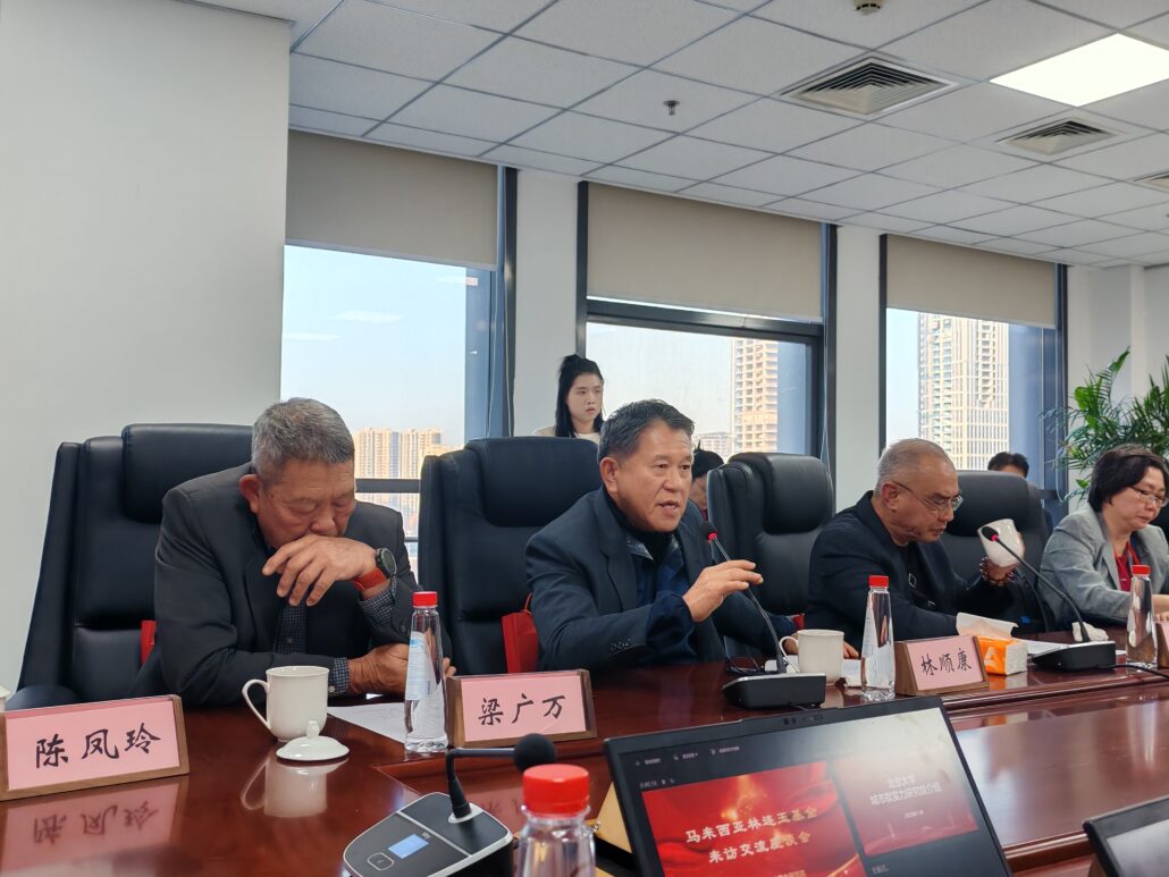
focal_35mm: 35
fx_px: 1182
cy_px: 438
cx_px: 584
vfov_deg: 40.7
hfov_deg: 52.6
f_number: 1.95
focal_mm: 5.52
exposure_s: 1/100
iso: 80
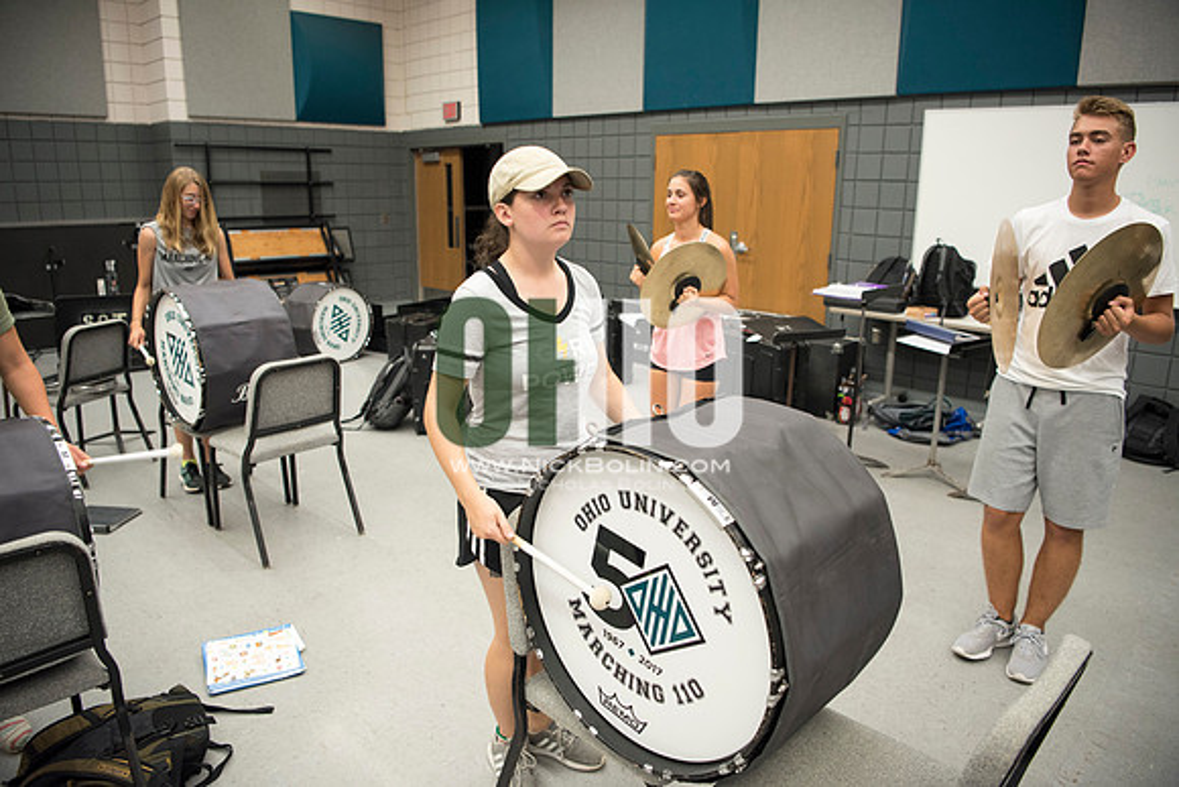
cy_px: 394
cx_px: 590
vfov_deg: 53.2
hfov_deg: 73.7
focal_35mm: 24
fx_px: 786
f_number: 2.8
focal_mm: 24
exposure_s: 1/160
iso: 1250
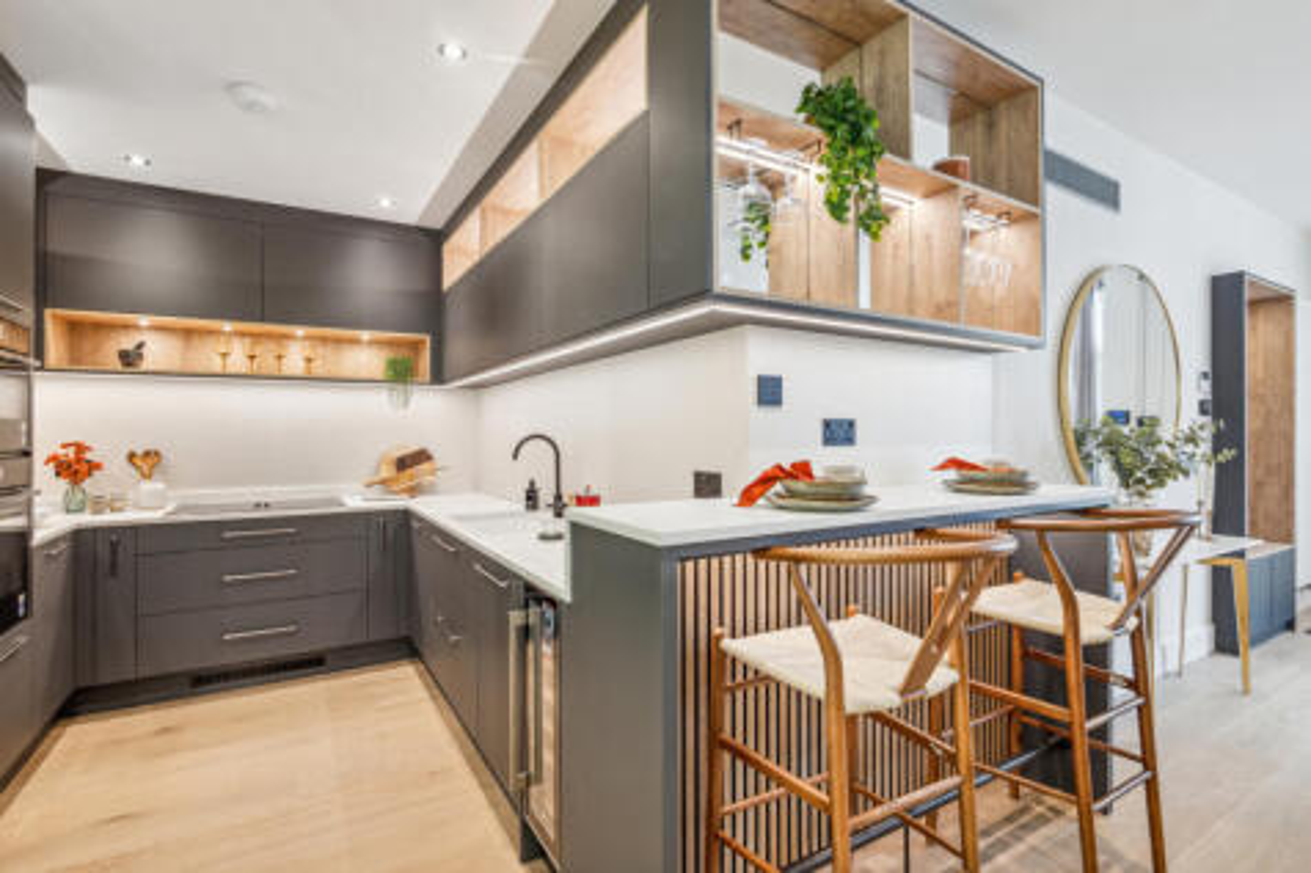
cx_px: 656
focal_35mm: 16
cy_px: 436
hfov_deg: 96.8
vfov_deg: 73.7
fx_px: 582
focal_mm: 16
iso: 400
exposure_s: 1/8
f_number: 11
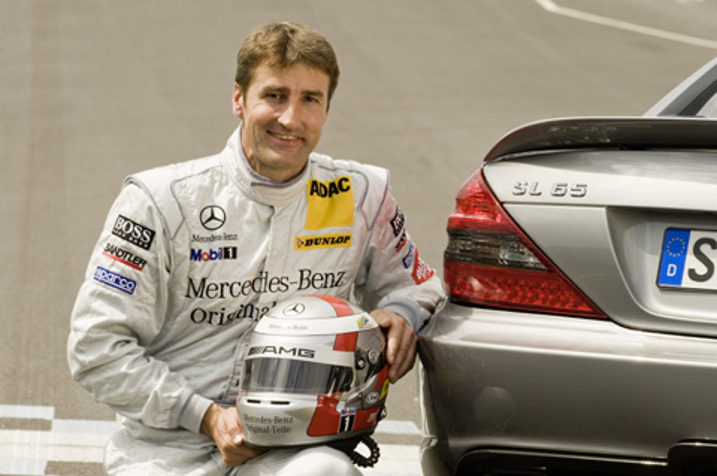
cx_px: 358
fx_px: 5969
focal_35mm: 300
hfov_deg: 6.9
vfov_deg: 4.6
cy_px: 238
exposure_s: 1/100
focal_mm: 300
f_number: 20
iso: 200
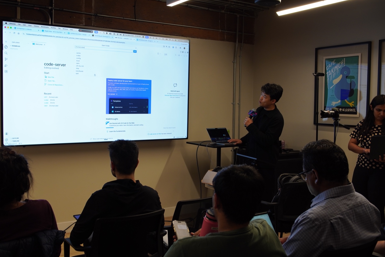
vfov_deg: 36.4
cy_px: 127
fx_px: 391
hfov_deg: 52.5
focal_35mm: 37
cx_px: 187
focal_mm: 23
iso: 320
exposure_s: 1/60
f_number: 4
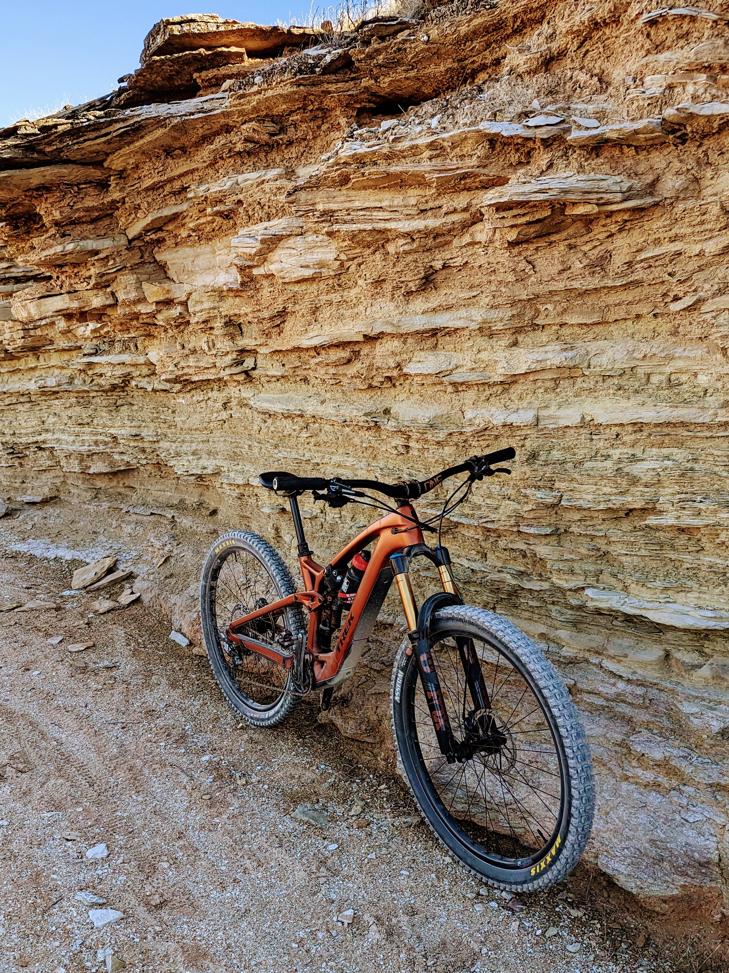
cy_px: 594
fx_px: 871
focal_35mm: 31
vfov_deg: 57.8
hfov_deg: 45.3
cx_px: 304
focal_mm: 6.81
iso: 46
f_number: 1.85
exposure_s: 1/920
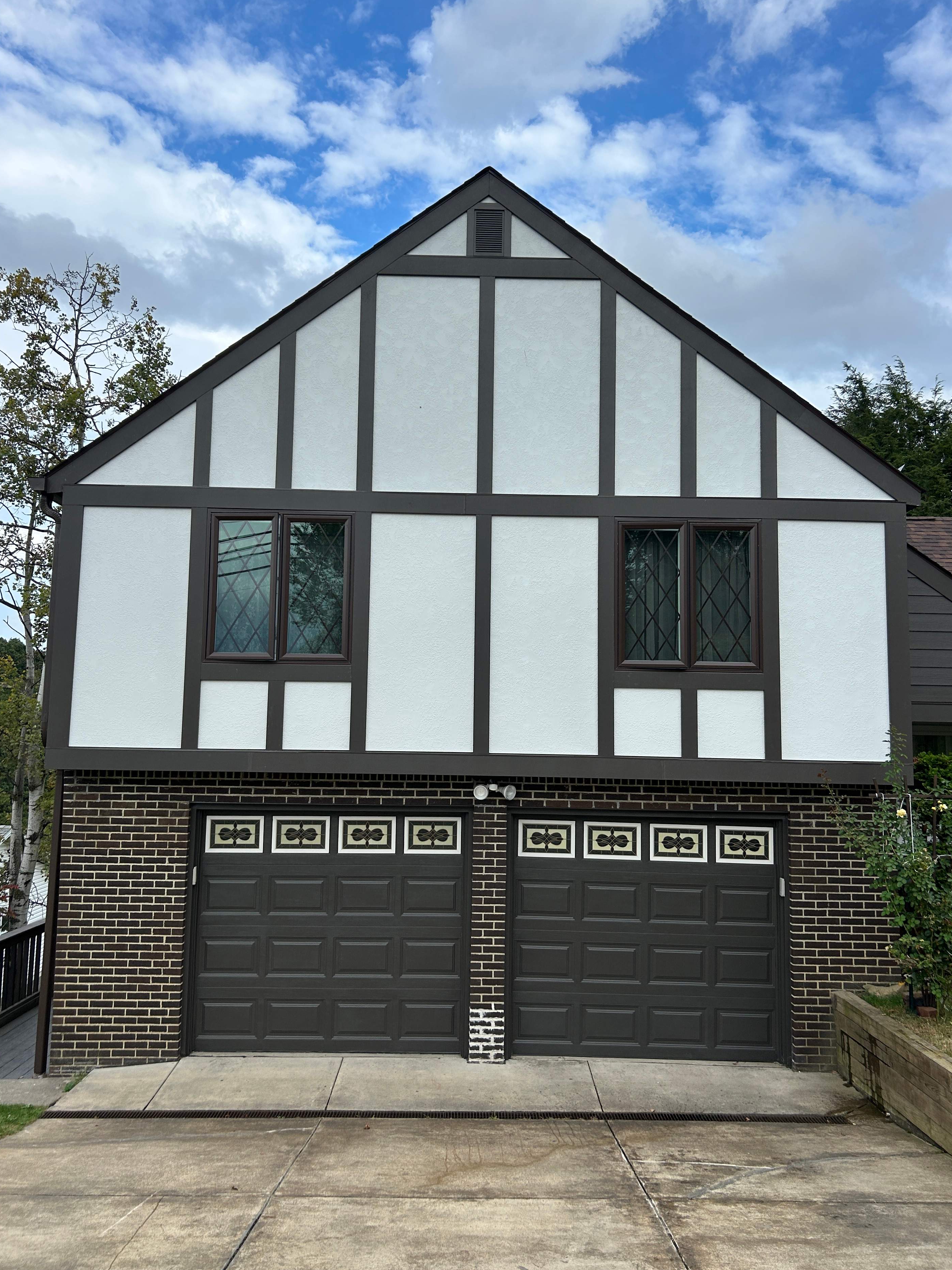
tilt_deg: +6.5
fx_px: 1027
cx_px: 476
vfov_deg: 63.4
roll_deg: -1.3
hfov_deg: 49.7
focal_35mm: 28
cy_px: 617
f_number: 1.5
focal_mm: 5.7
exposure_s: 1/1838
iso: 50
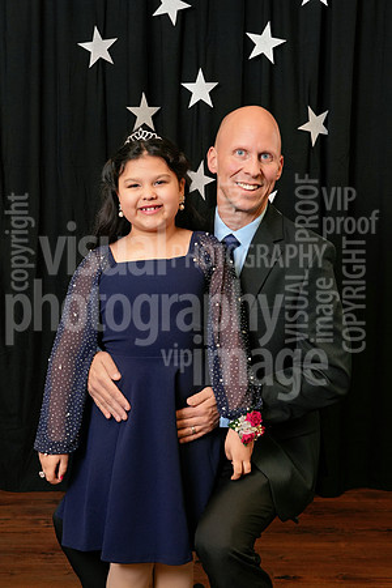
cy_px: 294
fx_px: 906
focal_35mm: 56
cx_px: 196
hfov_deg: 24.4
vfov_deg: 35.9
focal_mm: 37
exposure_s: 1/80
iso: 800
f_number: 8
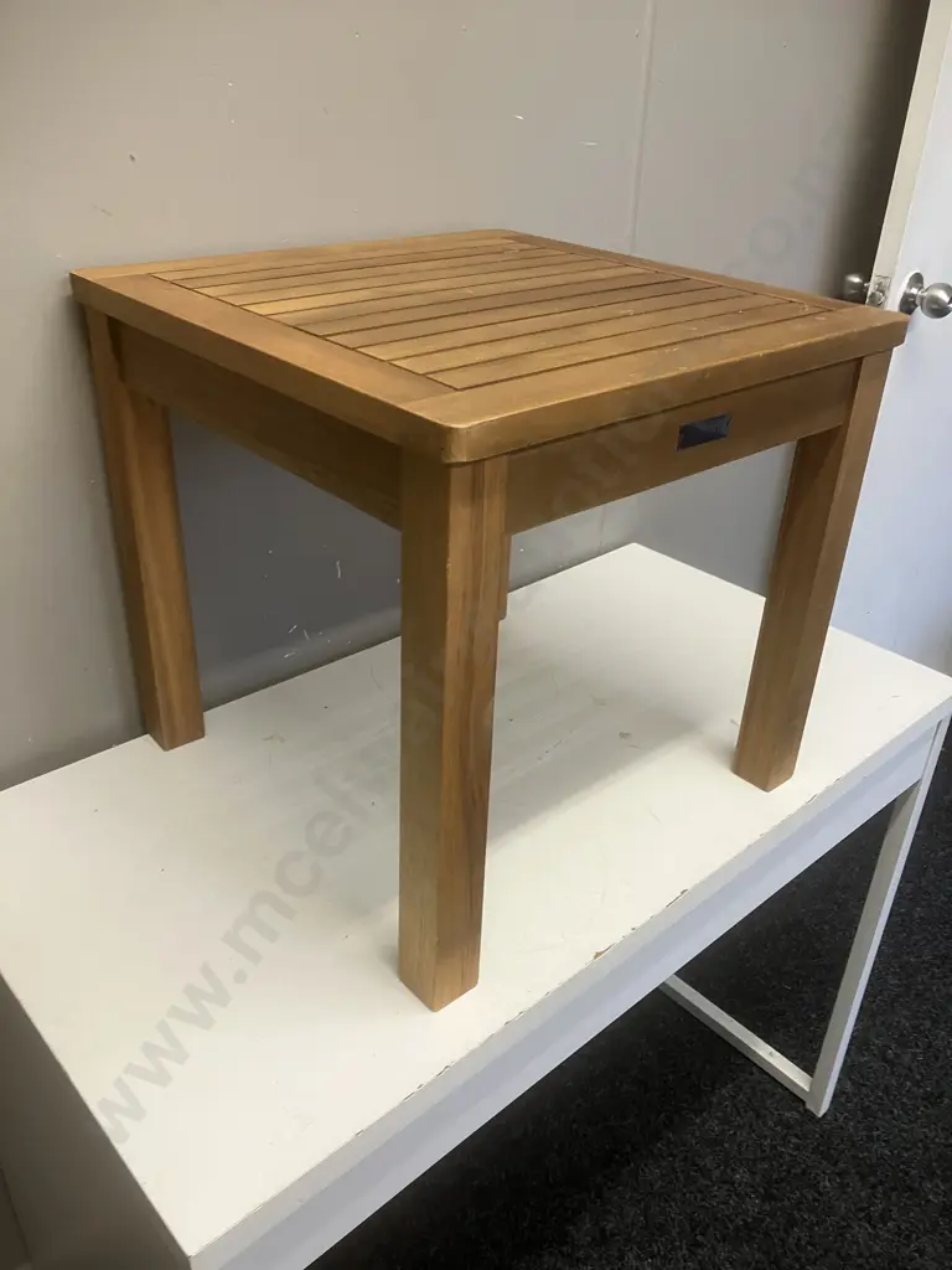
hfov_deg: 49.7
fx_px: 1027
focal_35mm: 28
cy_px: 635
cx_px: 476
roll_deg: -1.6
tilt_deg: -26.1
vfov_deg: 63.4
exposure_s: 1/50
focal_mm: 3.99
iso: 64
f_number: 1.8
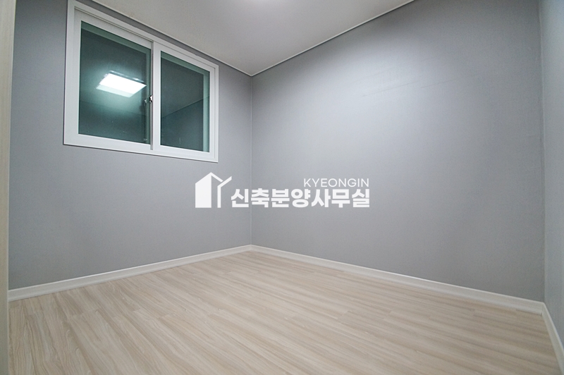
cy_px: 188
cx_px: 282
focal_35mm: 15
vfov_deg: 77.2
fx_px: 235
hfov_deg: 100.4
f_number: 4
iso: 800
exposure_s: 1/60
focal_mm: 10
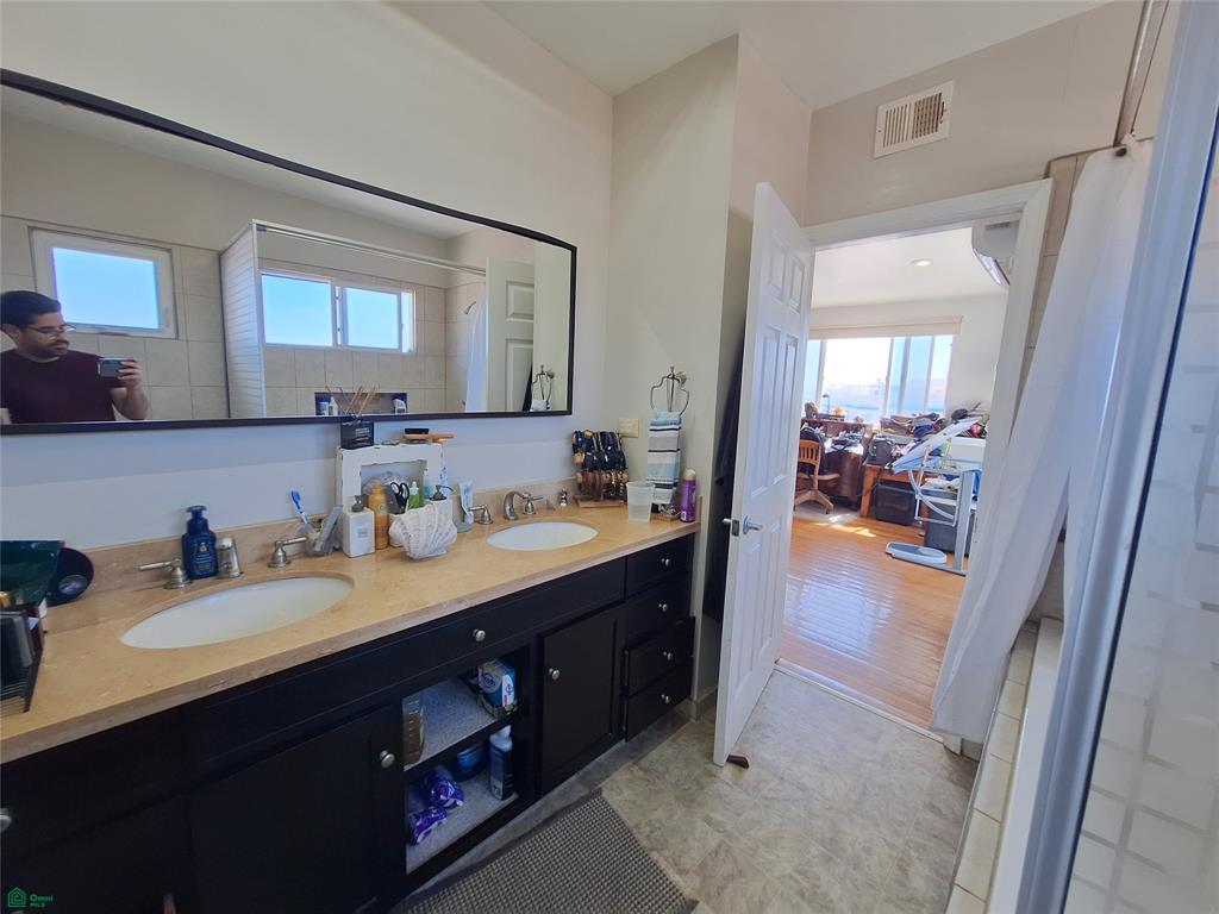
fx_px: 458
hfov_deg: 106.2
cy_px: 457
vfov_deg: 89.9
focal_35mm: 13
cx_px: 610
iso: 64
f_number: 2.2
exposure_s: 1/120
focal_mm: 1.74
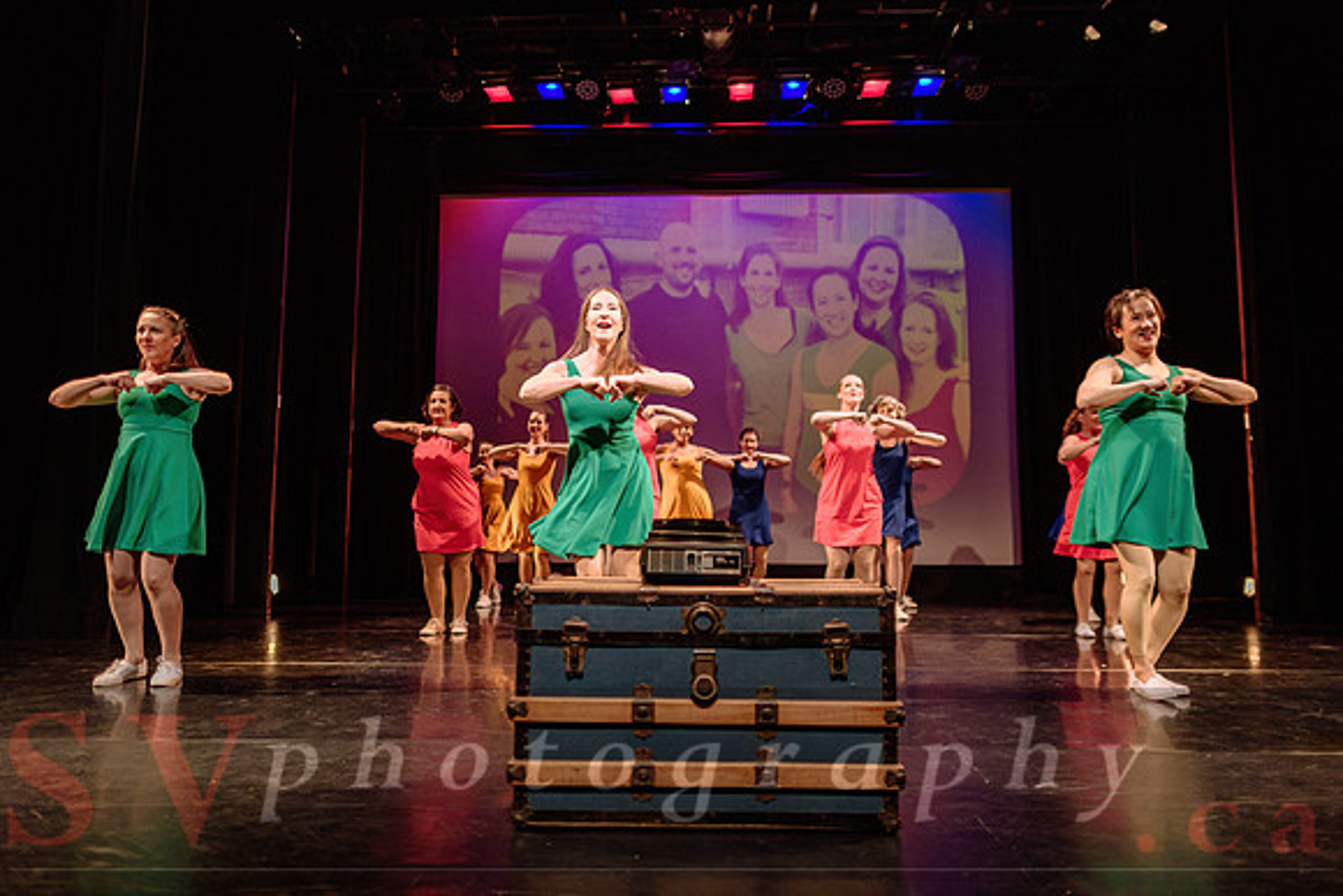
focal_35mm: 24
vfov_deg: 52.5
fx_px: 909
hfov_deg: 72.9
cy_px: 448
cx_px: 672
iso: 1000
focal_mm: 24
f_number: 1.4
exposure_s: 1/320
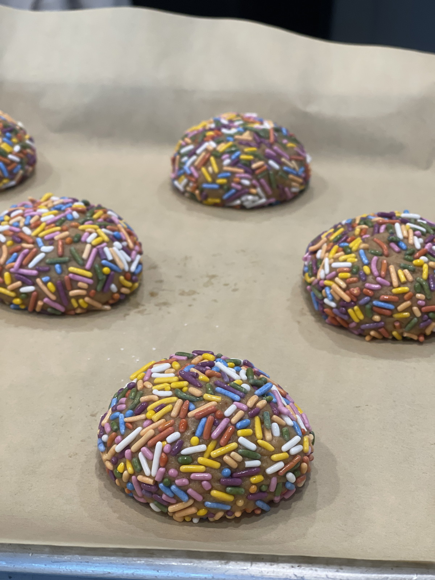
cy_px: 290
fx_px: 1072
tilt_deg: -31.2
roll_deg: +0.4
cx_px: 218
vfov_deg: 30.3
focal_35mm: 64
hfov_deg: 22.9
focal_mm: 7.5
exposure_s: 1/60
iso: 125
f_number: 2.2
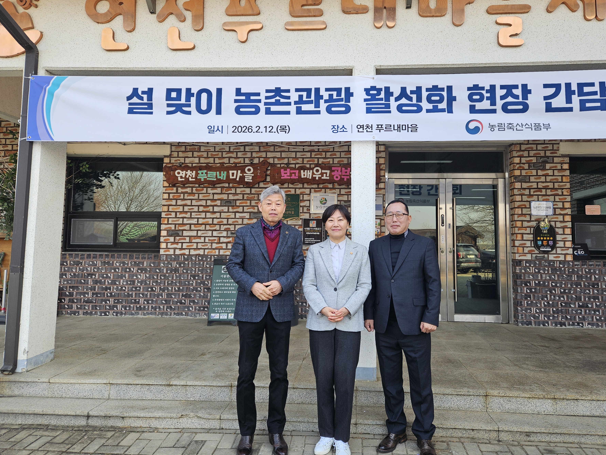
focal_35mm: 26
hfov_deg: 67.1
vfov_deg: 53.0
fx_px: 455
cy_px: 206
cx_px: 336
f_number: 1.8
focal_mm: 5.4
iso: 50
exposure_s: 1/397
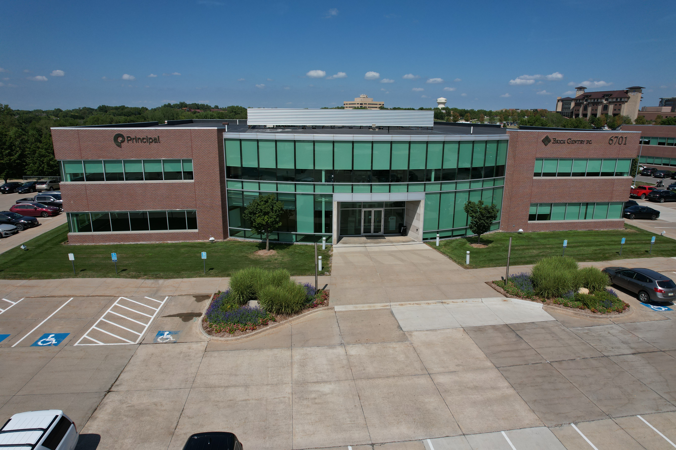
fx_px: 413
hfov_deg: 78.6
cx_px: 338
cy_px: 225
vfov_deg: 57.2
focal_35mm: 22
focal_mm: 8.38
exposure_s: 1/1000
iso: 100
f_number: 2.8
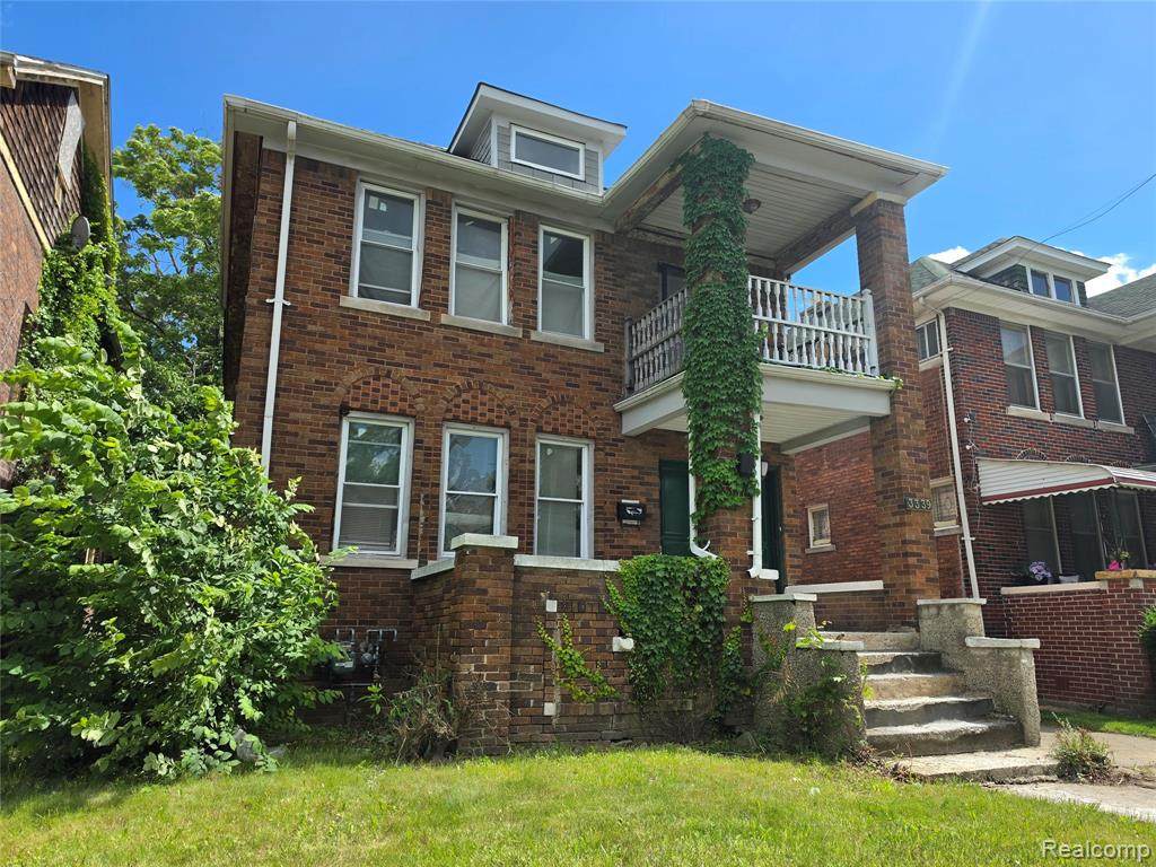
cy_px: 434
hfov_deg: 73.9
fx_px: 768
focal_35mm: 23
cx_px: 578
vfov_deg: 58.9
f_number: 1.4
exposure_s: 1/3778
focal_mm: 6.5
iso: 64
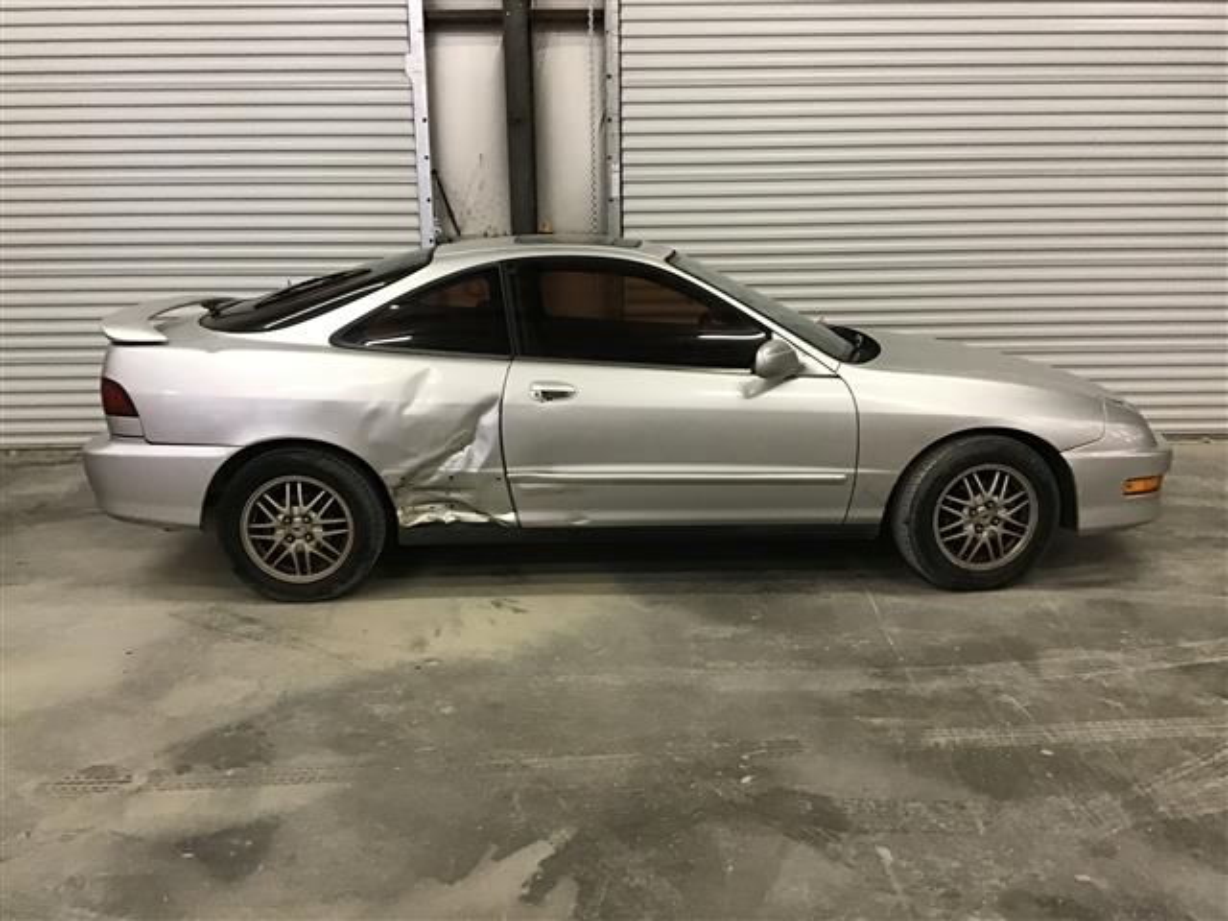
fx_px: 1100
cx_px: 614
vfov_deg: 45.4
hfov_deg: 58.4
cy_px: 460
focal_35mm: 31
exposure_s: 1/30
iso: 160
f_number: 2.4
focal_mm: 3.3
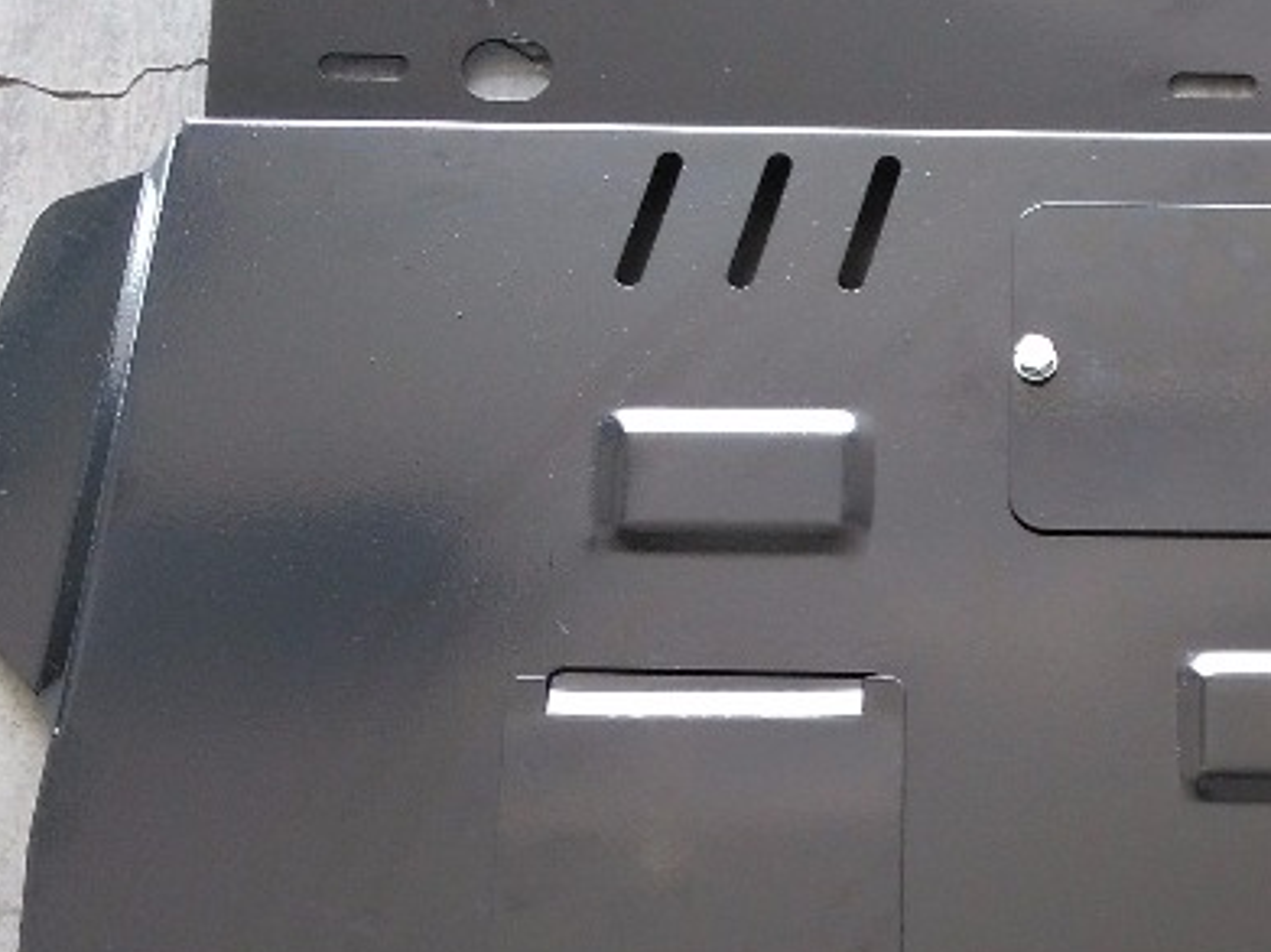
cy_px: 1056
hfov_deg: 21.8
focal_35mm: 86
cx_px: 1304
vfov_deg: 16.6
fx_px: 3157
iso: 116
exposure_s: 1/60
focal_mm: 2.96
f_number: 2
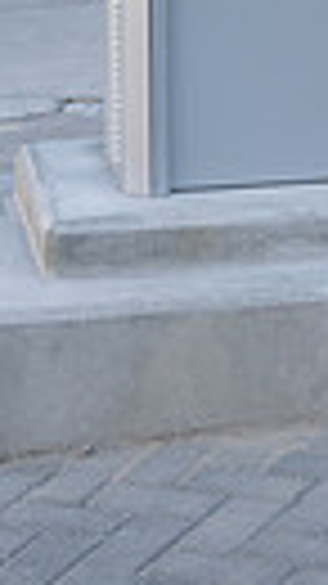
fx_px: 2694
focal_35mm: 174
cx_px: 377
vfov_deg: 11.7
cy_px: -378
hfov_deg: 6.9
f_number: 4
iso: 200
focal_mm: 48
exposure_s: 1/400
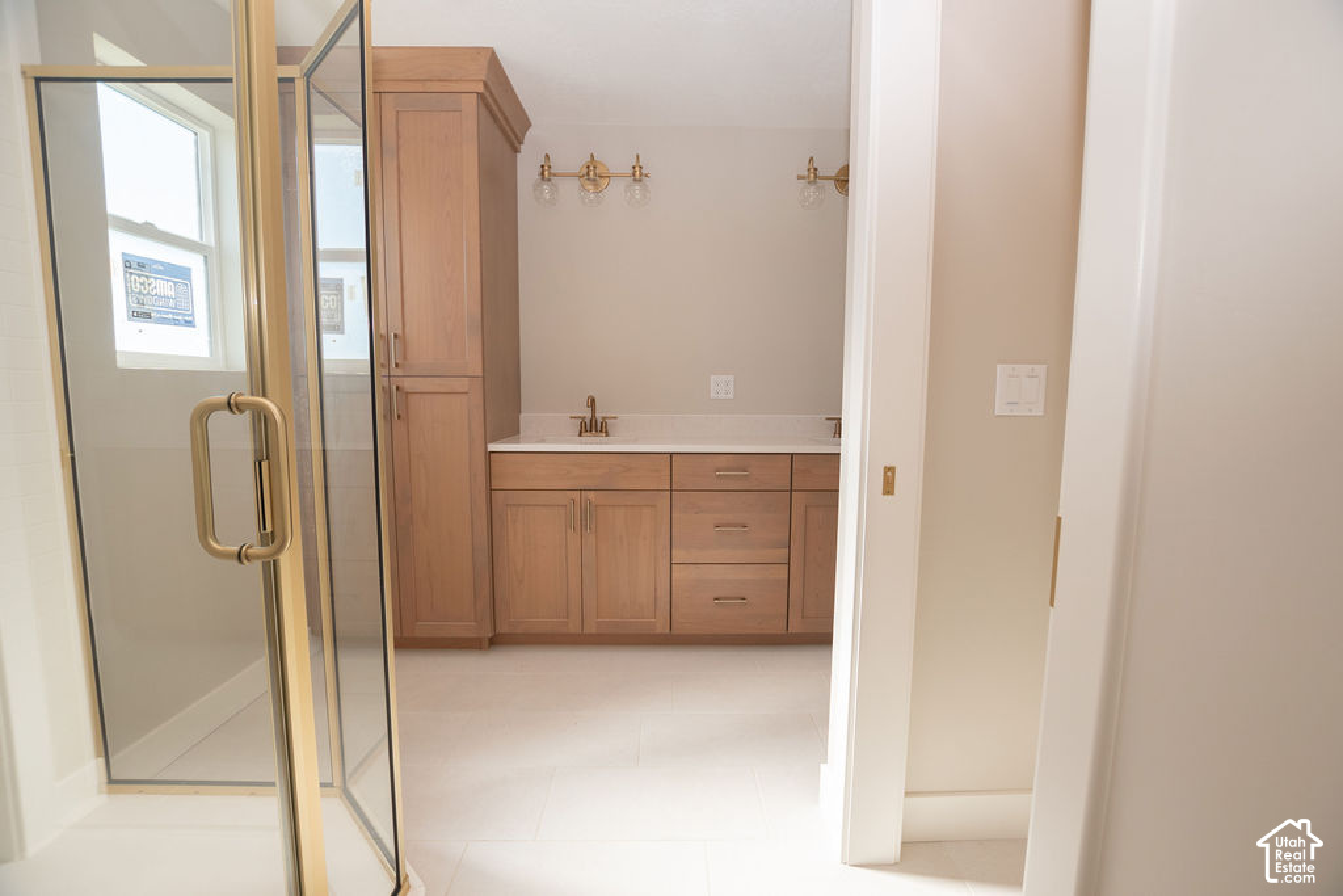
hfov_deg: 100.4
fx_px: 560
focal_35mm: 15
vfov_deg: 77.3
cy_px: 448
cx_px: 672
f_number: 4
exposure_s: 1/200
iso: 125
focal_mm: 10
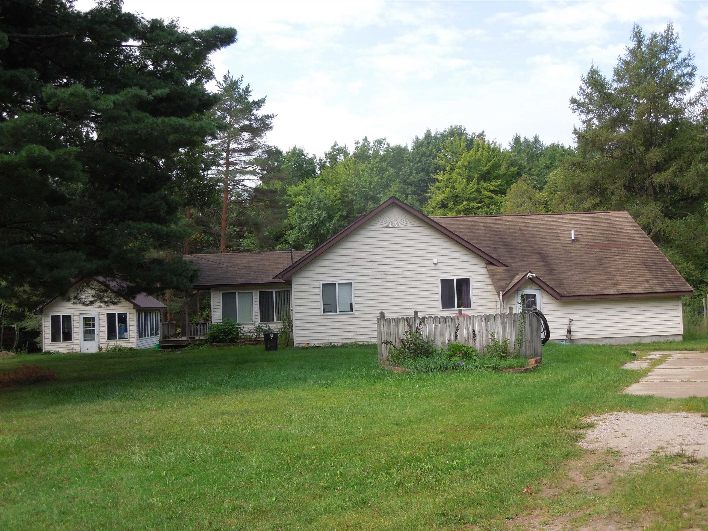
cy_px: 266
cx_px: 354
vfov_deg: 36.8
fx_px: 798
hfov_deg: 47.9
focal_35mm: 39
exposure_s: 1/320
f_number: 3.8
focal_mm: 7
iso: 100
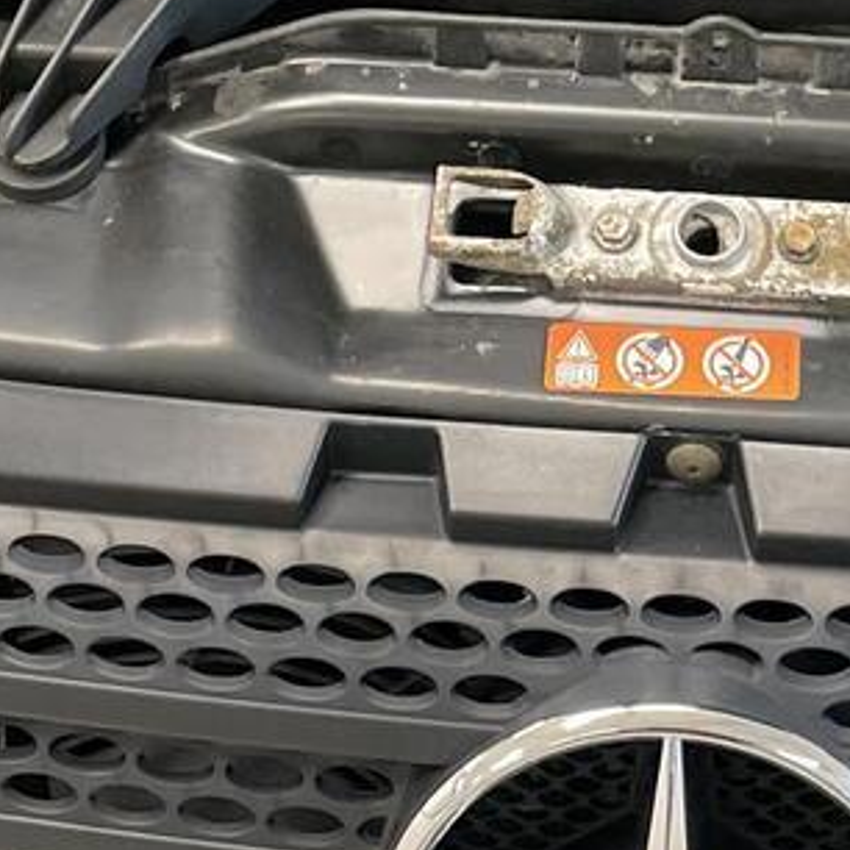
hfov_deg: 16.0
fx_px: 3000
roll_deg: -1.7
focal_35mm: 108
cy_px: -278
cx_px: 722
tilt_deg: -33.4
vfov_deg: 15.3
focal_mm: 4.2
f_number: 1.6
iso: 250
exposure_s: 1/50
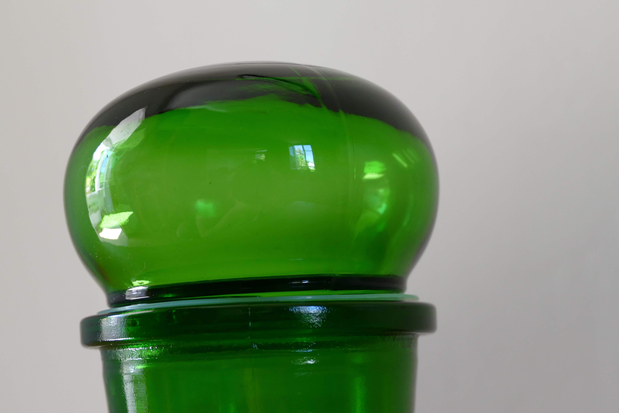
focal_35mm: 77
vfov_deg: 17.7
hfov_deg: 26.3
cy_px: 206
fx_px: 1324
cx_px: 310
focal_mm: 28.21
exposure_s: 1/80
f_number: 3.7
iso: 640
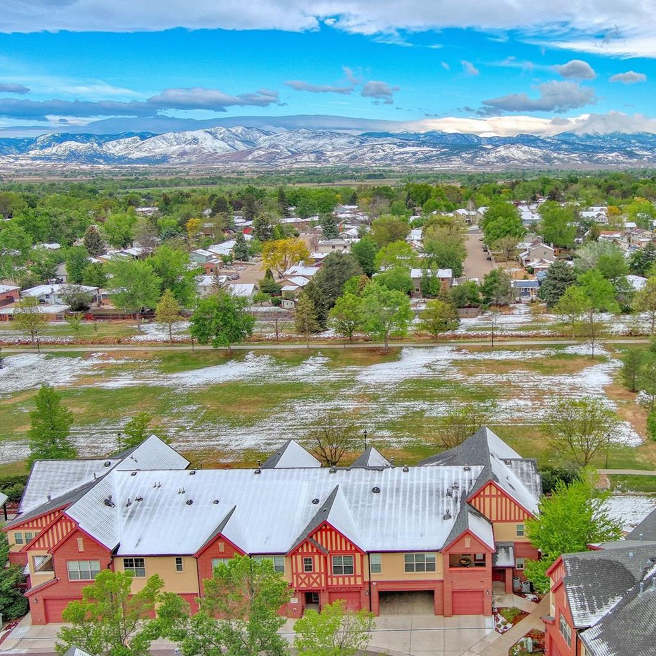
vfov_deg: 43.9
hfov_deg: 42.9
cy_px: 332
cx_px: 469
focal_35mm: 38
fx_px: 815
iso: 100
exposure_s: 1/975
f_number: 2.8
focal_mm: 10.6
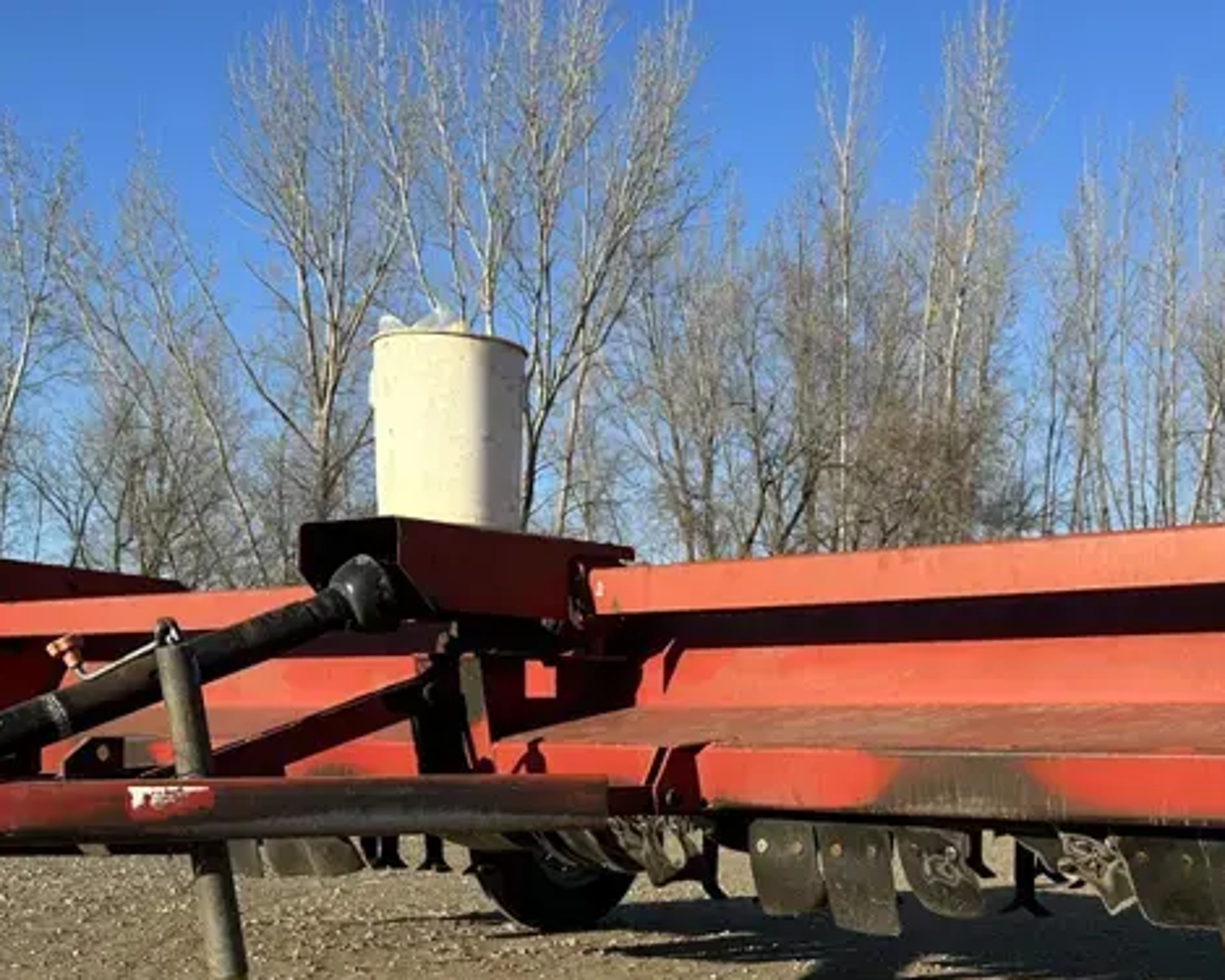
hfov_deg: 38.1
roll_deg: -0.7
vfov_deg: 30.9
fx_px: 1740
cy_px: 732
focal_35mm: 48
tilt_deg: -0.4
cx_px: 878
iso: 80
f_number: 1.78
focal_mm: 6.86
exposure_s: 1/3155
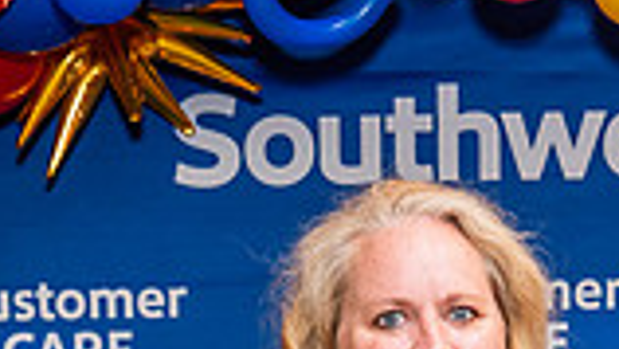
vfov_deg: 8.2
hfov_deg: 15.0
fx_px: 2331
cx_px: 525
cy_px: 641
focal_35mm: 142
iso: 1250
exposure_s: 1/160
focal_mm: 37
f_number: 4
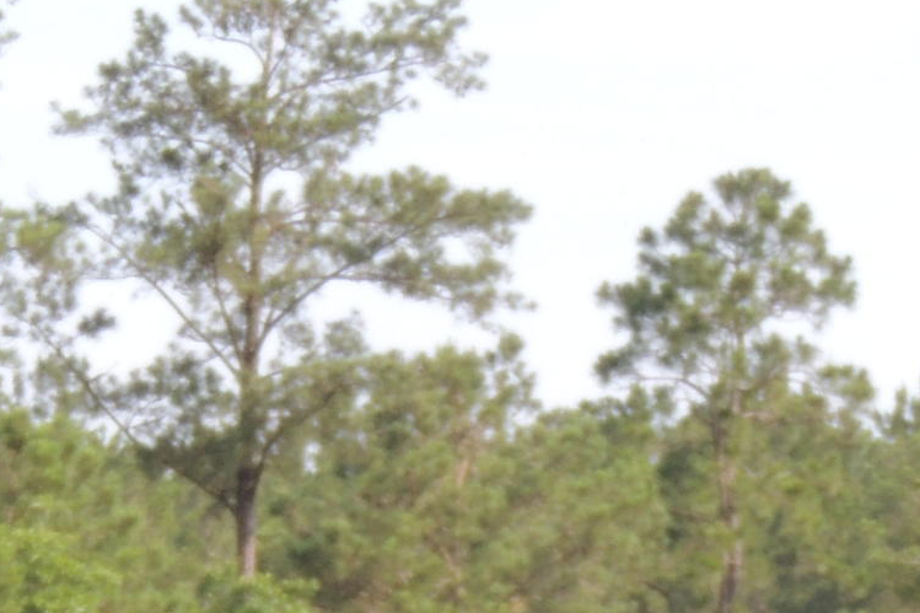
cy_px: 1072
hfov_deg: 5.8
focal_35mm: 354
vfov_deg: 3.9
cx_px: 456
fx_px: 9044
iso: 100
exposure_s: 1/320
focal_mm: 15.1
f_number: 4
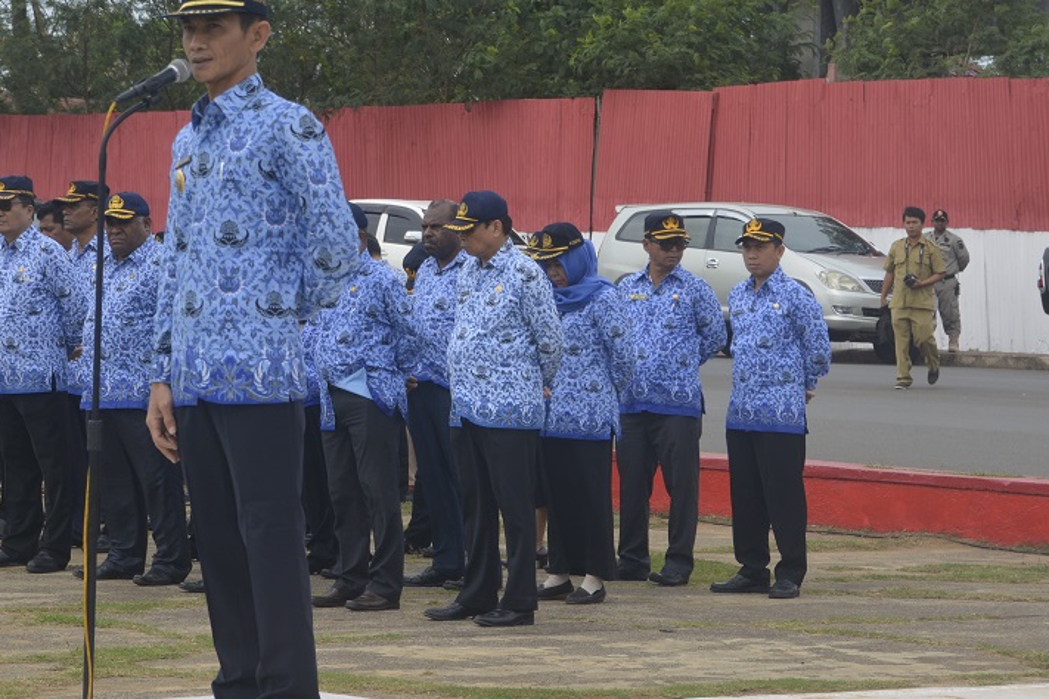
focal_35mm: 157
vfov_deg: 8.7
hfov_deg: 13.1
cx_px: 512
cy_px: 310
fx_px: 4574
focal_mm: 62
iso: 180
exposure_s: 1/250
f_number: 8
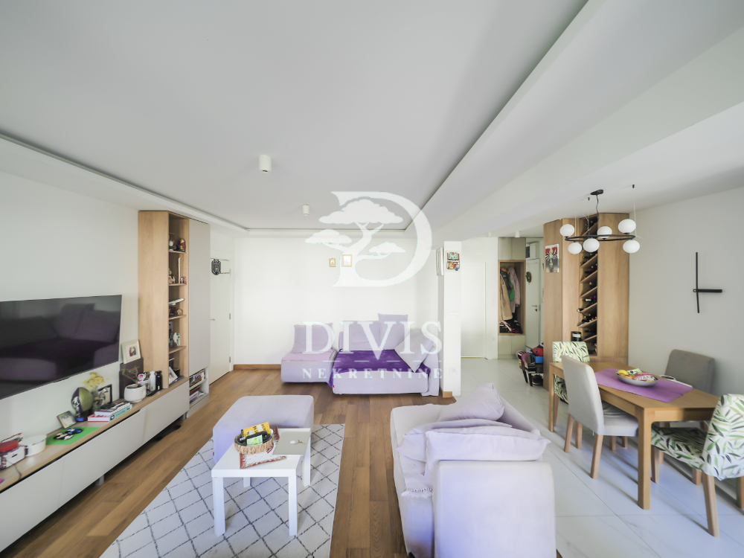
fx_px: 301
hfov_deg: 102.1
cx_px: 372
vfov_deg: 85.7
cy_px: 279
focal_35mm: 14
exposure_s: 1/6
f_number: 4
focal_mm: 7
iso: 200
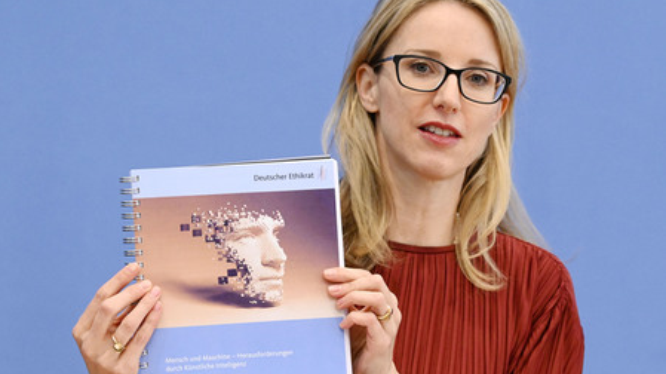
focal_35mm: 142
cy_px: 172
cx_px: 333
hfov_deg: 15.1
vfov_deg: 8.5
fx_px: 2506
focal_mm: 135
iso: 10000
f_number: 5.6
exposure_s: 1/1600
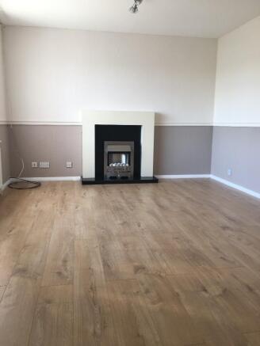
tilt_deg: -8.4
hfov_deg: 48.2
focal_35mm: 29
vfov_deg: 61.6
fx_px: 290
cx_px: 130
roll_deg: -1.2
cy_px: 173
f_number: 2.2
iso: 25
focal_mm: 4.15
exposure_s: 1/33
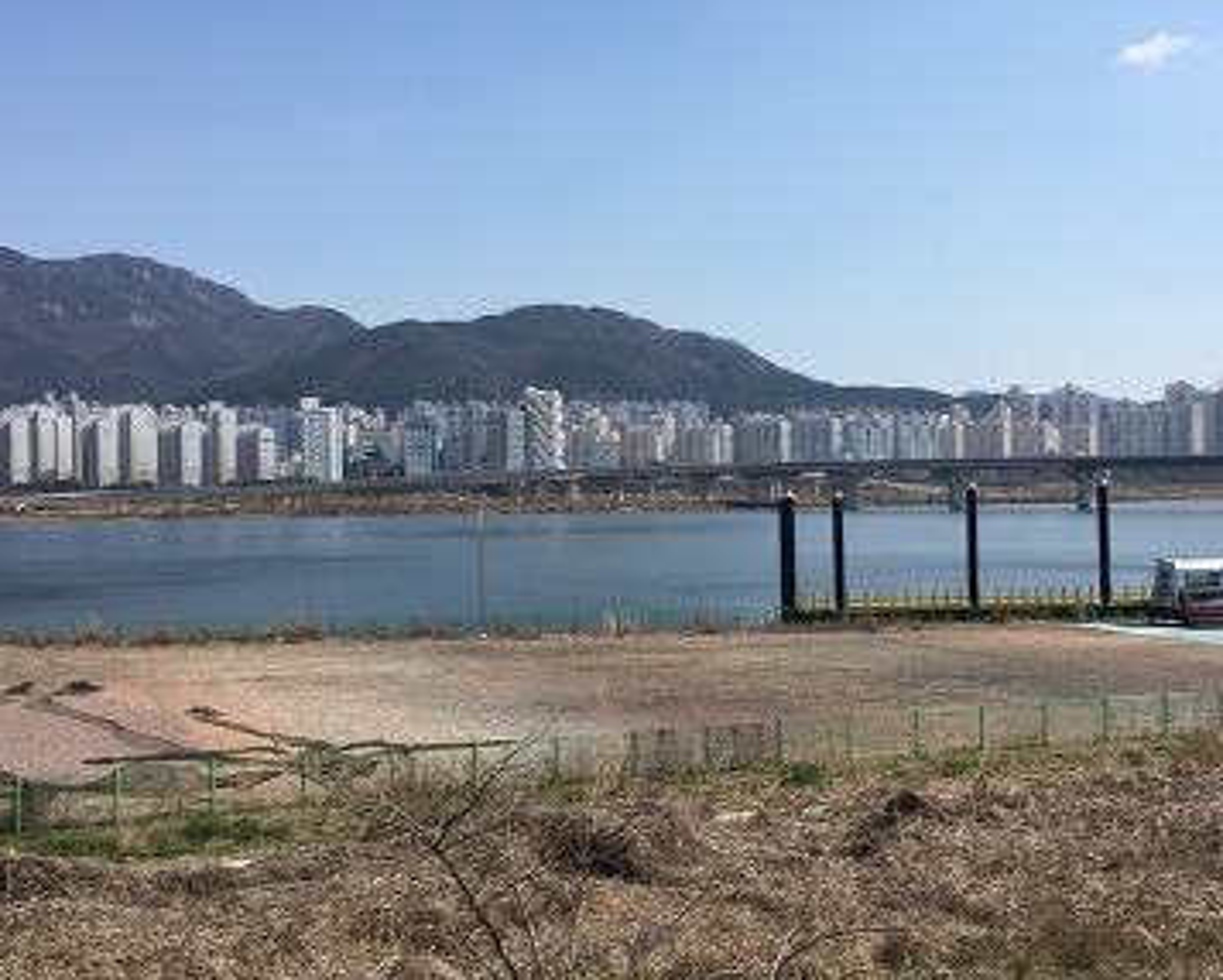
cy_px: 519
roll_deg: +0.4
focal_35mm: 46
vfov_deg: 32.8
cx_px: 685
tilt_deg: +0.2
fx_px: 1666
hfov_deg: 40.2
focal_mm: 4.15
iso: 25
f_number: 2.2
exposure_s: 1/2137
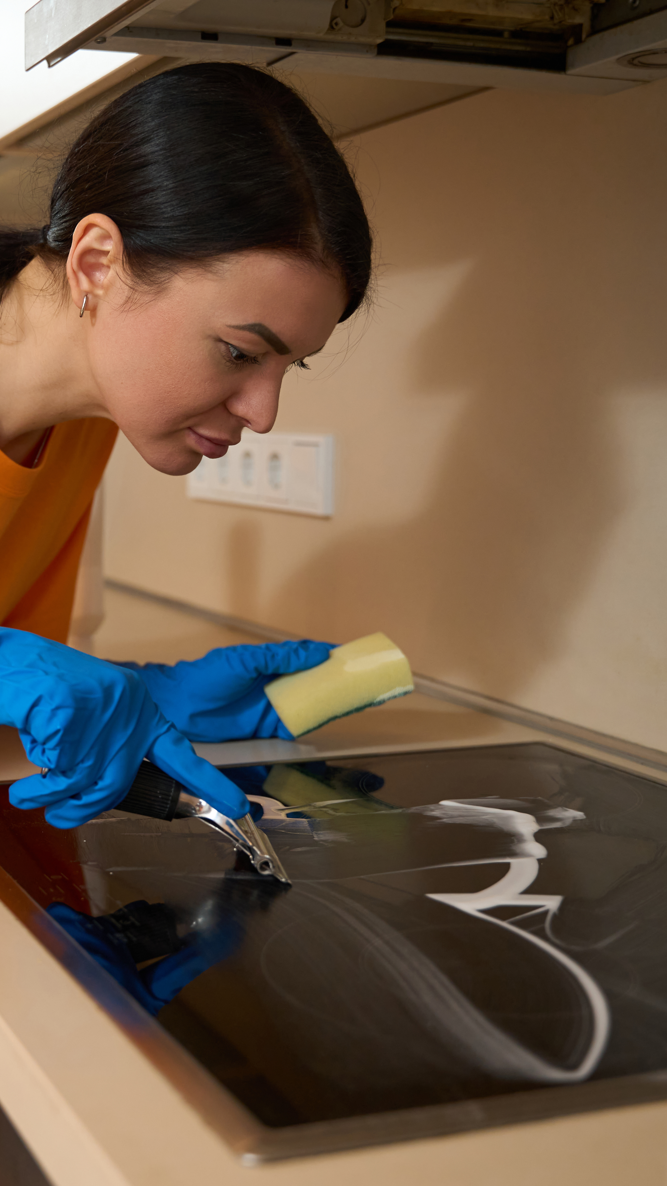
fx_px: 1644
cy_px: 591
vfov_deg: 39.7
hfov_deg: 22.3
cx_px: 38
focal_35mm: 52
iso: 640
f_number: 2.8
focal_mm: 32.8
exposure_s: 1/250
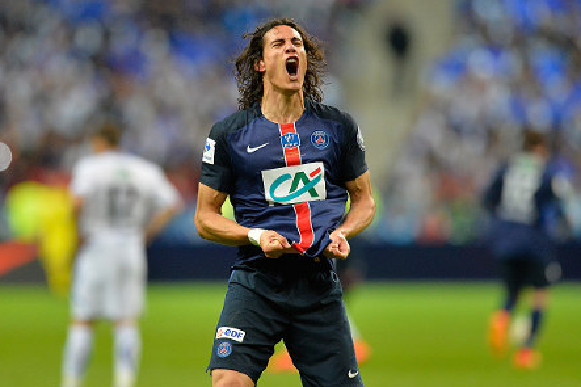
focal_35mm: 415
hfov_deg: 5.0
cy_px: 188
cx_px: 285
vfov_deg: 3.3
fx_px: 6695
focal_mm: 400
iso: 3200
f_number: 3.5
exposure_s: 1/1000
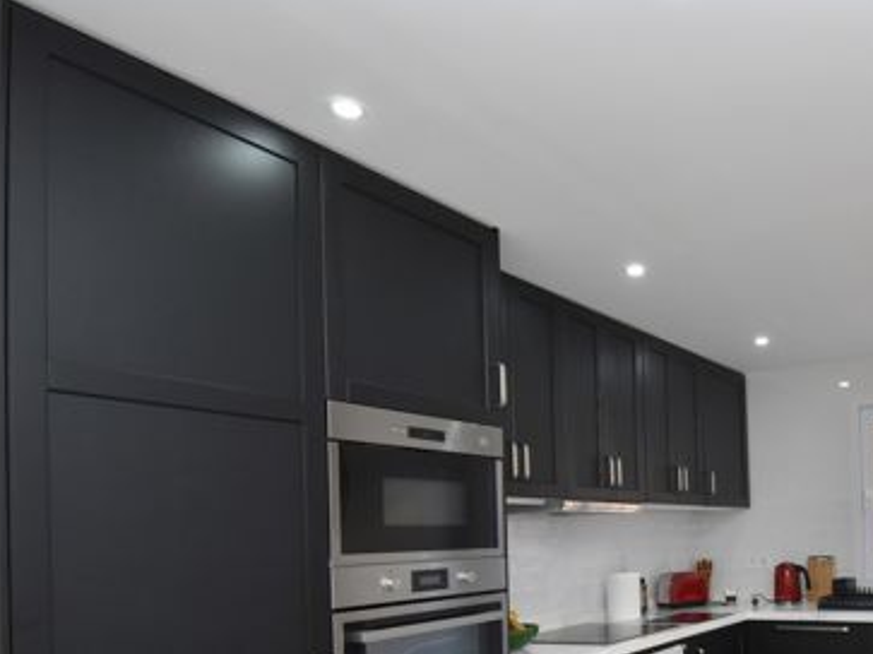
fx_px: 706
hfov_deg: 57.3
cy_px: 535
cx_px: 732
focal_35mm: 28
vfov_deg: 46.7
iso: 800
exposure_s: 1/125
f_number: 4.5
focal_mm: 10
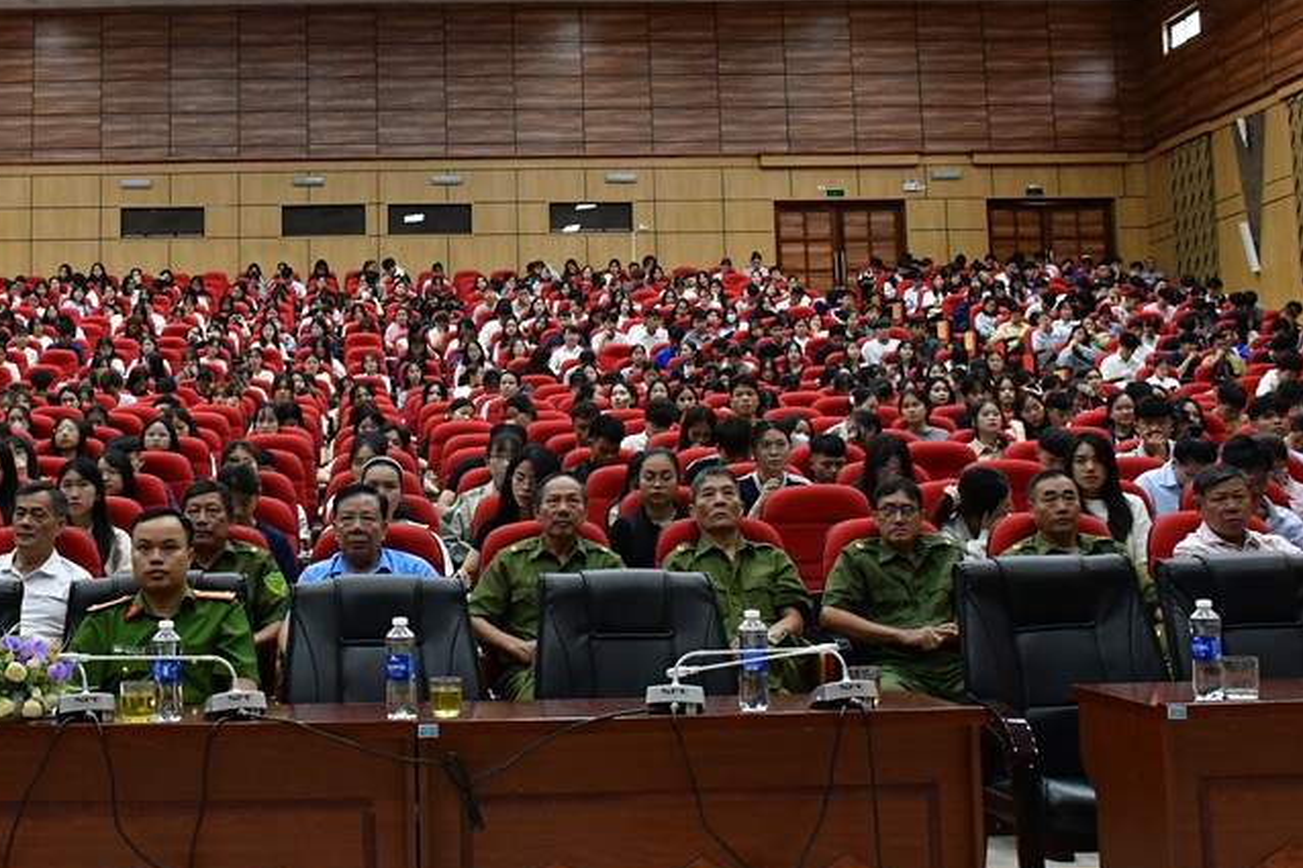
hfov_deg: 41.2
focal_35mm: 47
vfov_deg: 28.5
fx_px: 1701
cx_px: 400
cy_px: 304
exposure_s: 1/30
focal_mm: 20
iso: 3200
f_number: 7.1
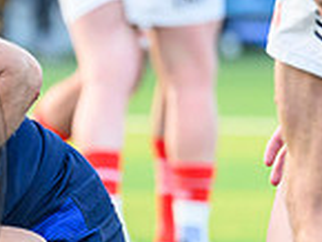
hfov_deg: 1.6
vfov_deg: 1.2
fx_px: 11712
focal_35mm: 1258
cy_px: 415
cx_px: -450
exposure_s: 1/1000
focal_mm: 200
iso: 2000
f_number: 4
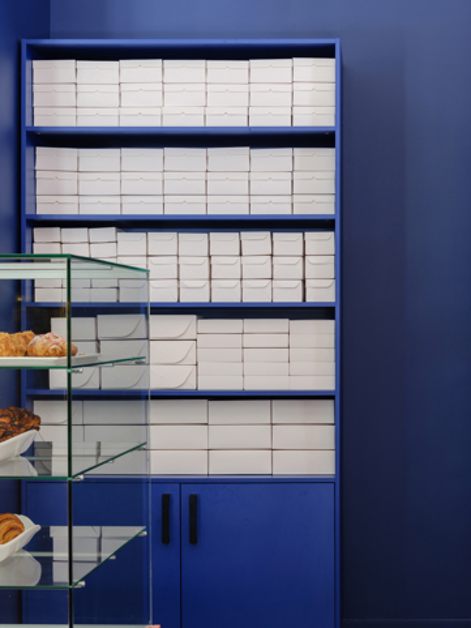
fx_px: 1179
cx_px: 381
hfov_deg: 22.3
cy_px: 322
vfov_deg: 29.8
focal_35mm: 65
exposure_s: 3
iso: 100
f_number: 11
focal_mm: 43.3
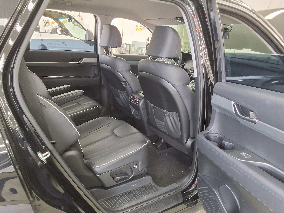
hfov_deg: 63.4
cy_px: 106
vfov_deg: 49.7
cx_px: 142
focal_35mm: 28
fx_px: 230
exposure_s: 1/40
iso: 160
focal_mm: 2.91
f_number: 1.9
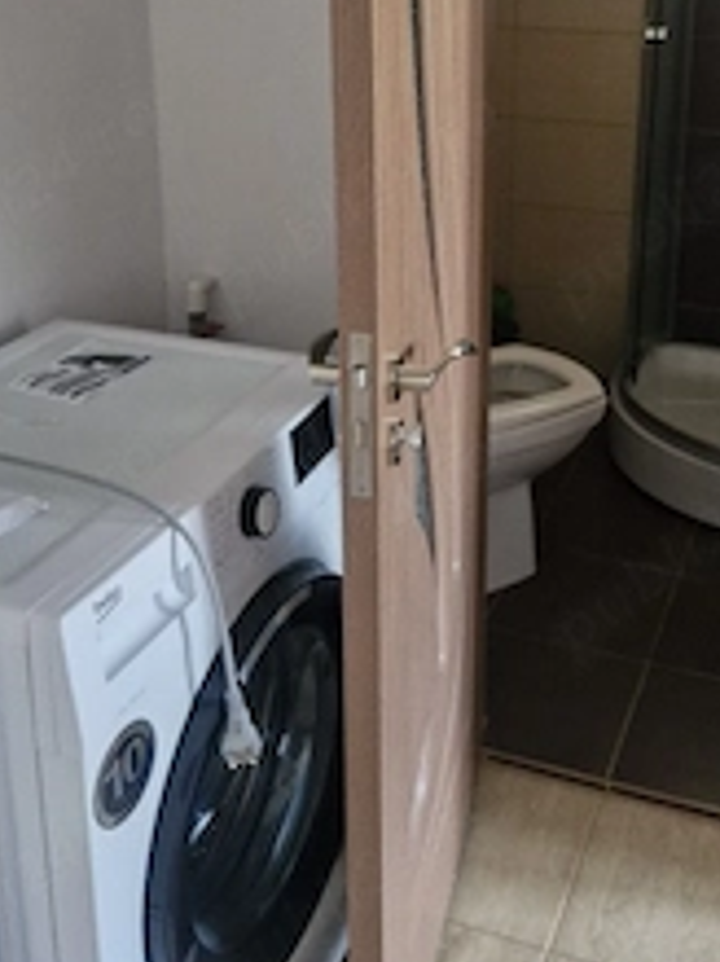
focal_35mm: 42
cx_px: 443
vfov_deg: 43.5
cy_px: 255
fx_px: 1166
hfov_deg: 34.2
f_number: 1.8
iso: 500
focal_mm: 5.54
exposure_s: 1/100
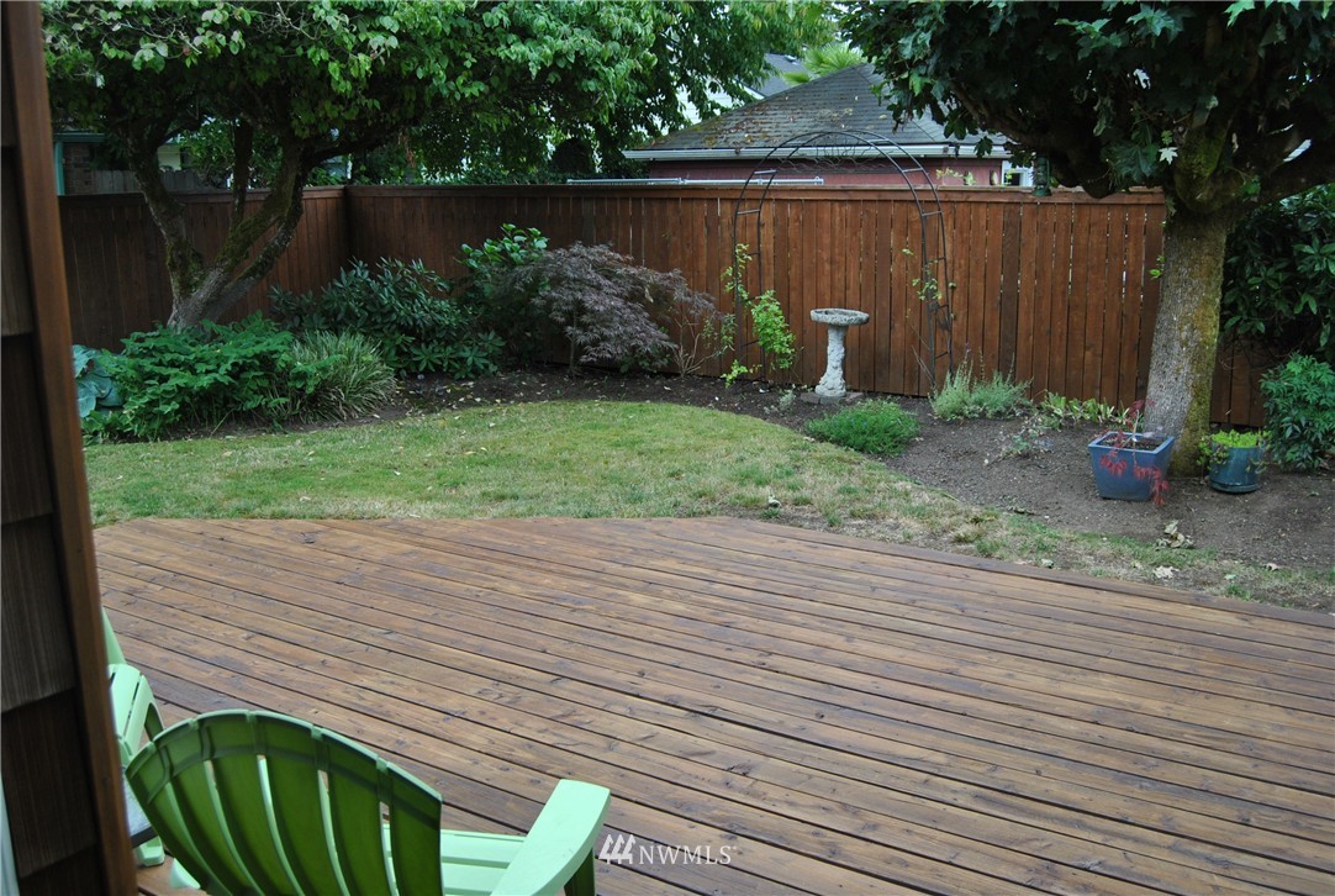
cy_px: 448
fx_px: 1282
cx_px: 668
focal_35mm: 34
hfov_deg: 55.0
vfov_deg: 38.5
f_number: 5.6
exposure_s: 1/125
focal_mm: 23
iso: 200
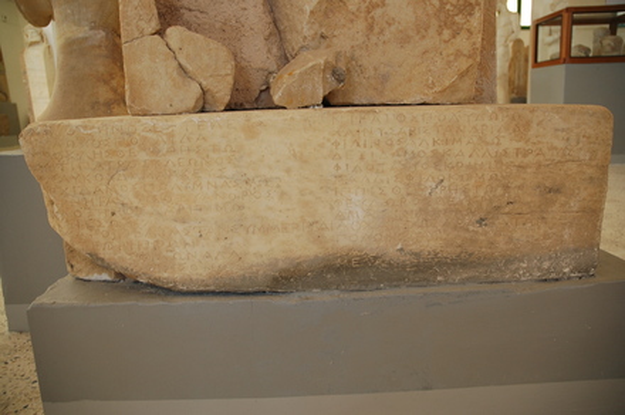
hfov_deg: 67.5
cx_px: 312
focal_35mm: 27
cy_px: 208
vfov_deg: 47.8
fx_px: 468
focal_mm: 18
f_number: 3.5
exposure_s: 1/25
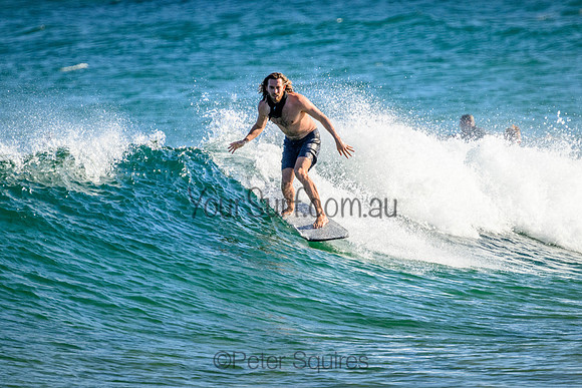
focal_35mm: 843
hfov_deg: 2.4
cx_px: 307
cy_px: 194
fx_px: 13630
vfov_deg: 1.6
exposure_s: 1/2000
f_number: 11
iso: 1400
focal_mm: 800
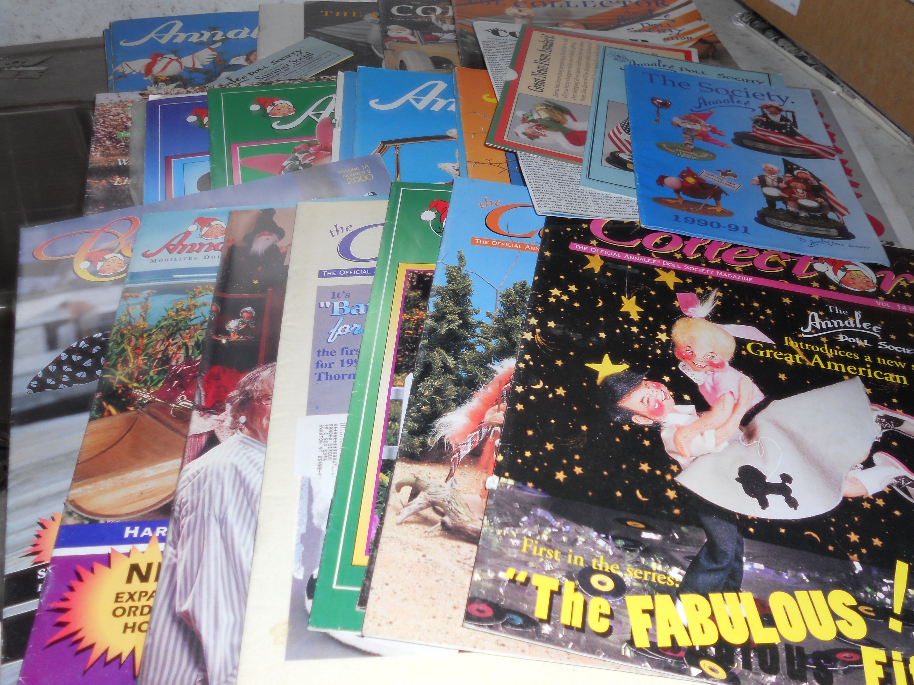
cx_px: 457
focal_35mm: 32
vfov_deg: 44.2
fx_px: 845
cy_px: 342
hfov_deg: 56.8
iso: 80
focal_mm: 5.8
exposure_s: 1/25
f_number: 3.5
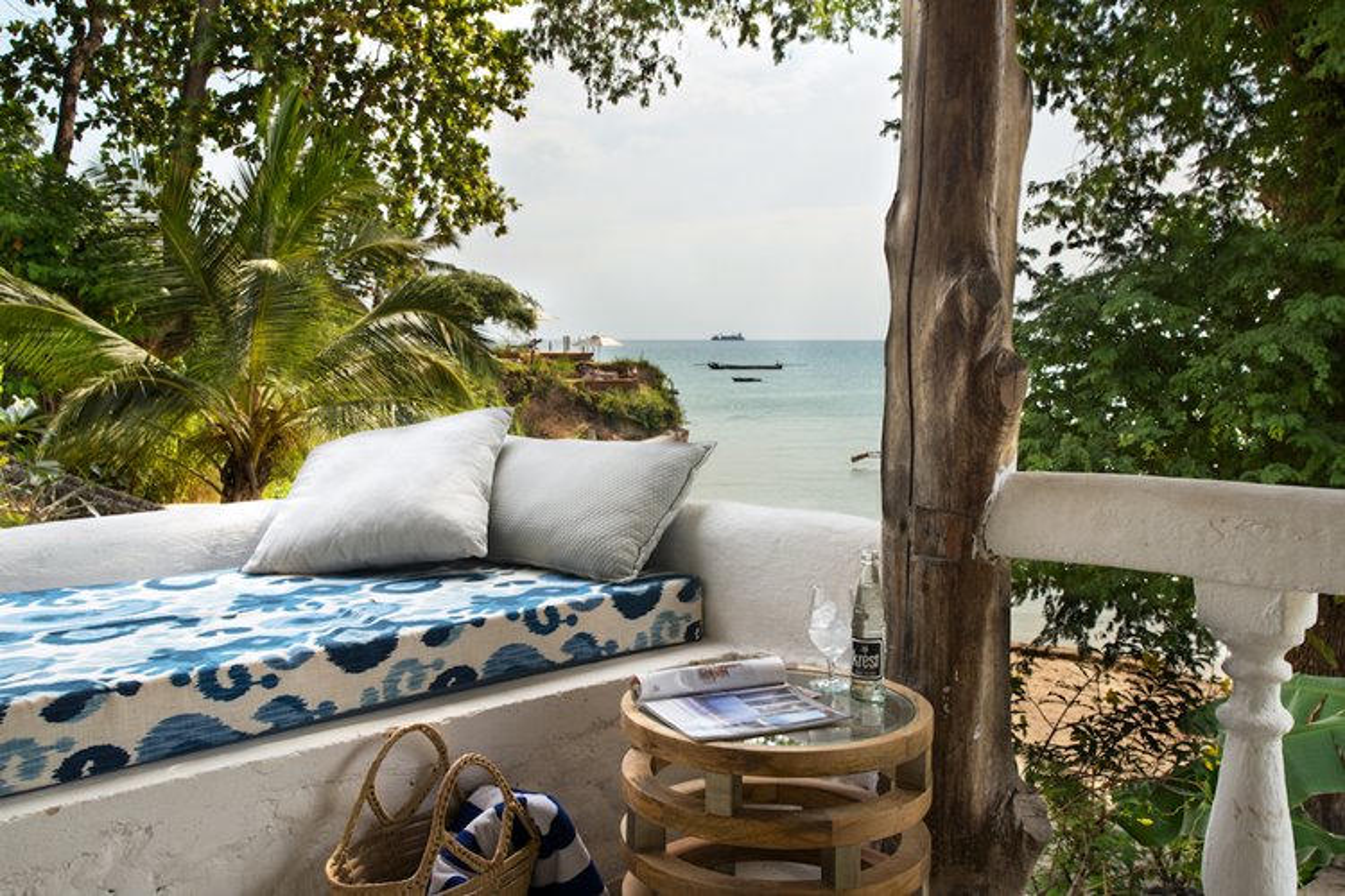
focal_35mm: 35
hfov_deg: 54.4
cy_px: 448
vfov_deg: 37.9
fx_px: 1308
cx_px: 672
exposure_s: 1/200
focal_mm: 35
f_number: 13
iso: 100
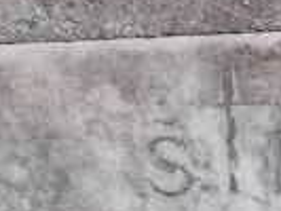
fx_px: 1016
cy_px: 274
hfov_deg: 15.6
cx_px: 251
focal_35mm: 125
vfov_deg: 11.6
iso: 80
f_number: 3.2
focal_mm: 4.6
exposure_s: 1/50
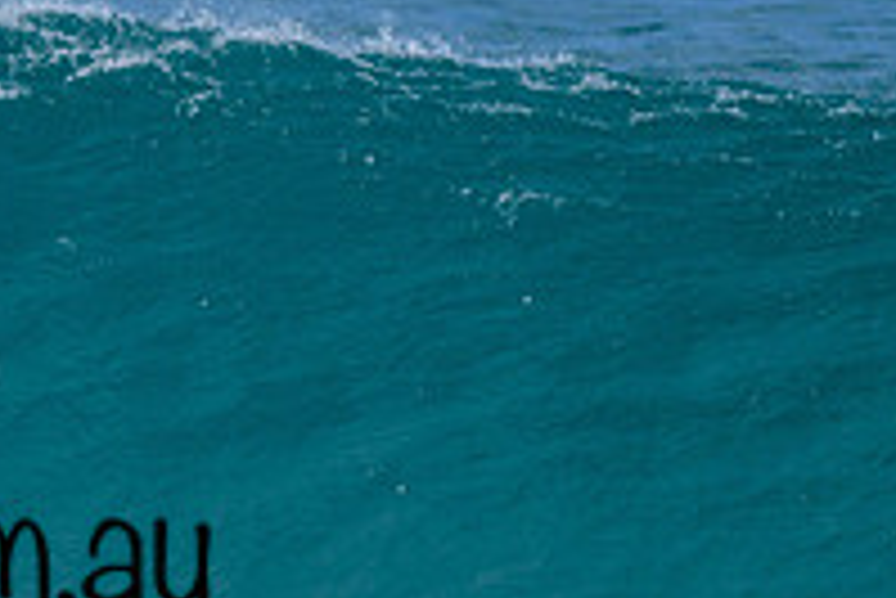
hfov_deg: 0.7
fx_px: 73772
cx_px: -56
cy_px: 495
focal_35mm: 2962
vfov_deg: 0.5
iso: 360
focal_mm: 800
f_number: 6.3
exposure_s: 1/2000
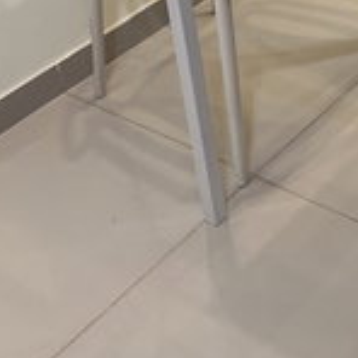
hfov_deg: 19.2
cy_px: -209
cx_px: 474
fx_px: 971
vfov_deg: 18.1
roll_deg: +2.2
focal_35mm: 83
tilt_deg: -20.7
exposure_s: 1/100
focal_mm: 5.7
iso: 125
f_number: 1.5
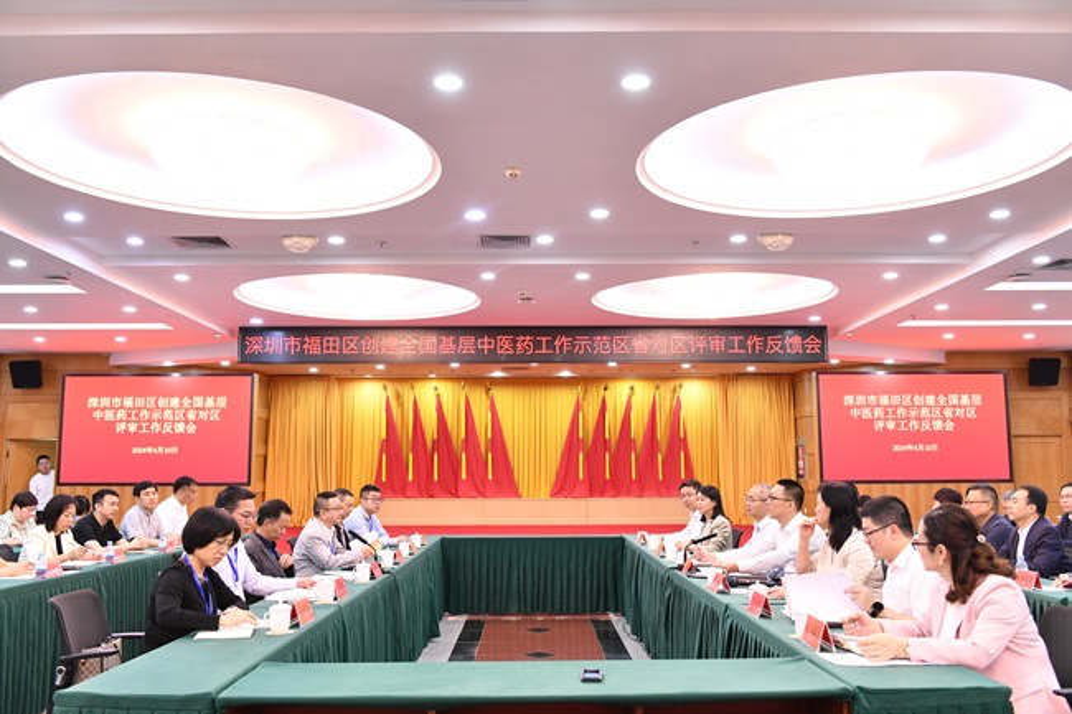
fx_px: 953
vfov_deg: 41.1
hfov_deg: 58.7
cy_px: 357
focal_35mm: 32
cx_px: 536
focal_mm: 32
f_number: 5
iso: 2000
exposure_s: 1/80
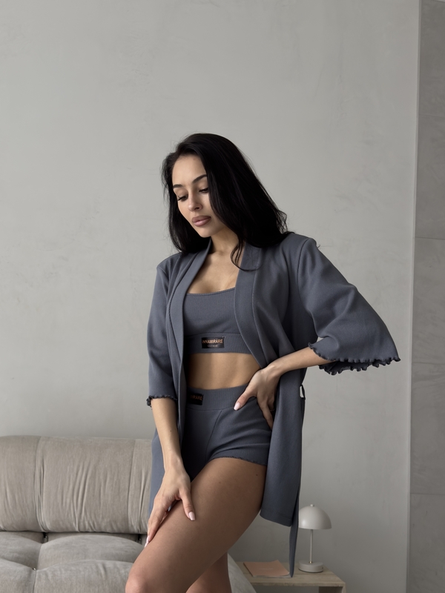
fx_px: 600
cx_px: 222
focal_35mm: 35
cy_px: 296
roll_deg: +0.4
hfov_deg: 40.7
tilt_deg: +5.2
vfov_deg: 52.6
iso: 125
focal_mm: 6.86
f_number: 1.78
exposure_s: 1/100
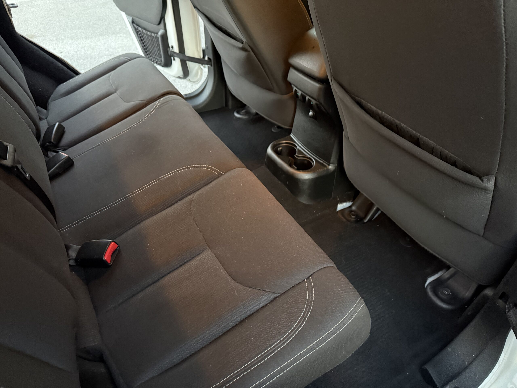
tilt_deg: -39.7
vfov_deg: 56.8
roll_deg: +0.9
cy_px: 194
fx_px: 358
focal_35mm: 24
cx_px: 258
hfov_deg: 71.6
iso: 1250
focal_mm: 6.76
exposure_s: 1/30
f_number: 1.78
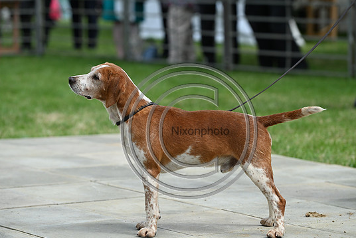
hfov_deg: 11.9
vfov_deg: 7.9
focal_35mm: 173
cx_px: 181
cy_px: 122
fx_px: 1712
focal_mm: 160
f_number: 4.5
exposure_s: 1/1250
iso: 280
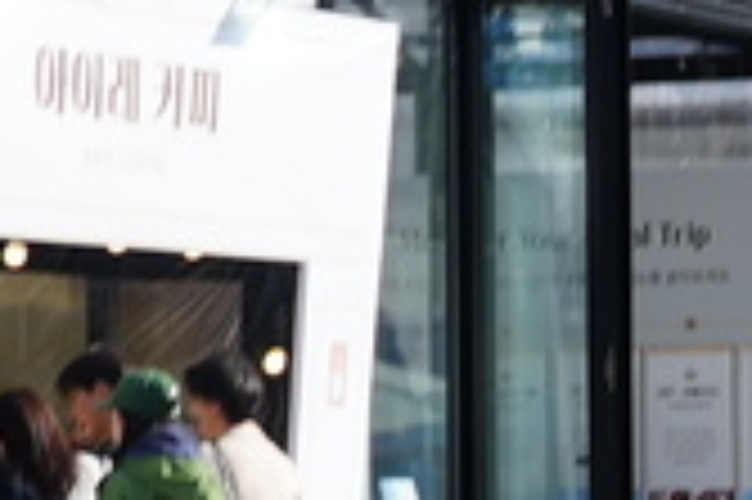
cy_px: 797
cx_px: 1459
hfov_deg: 7.8
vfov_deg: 5.4
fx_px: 5259
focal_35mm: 252
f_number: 9
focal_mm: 35
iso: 80
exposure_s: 1/125
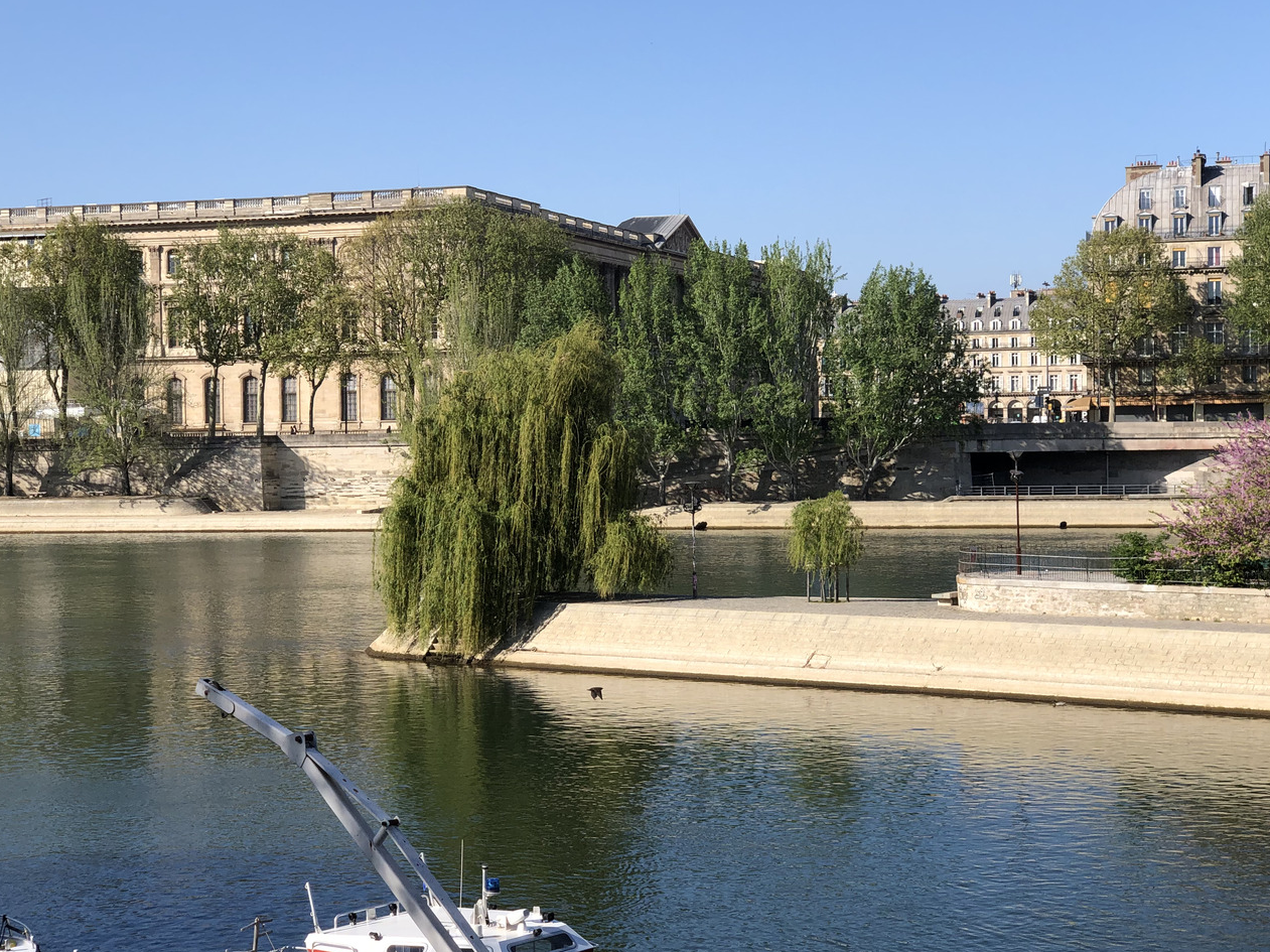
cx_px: 616
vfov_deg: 22.2
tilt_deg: -0.9
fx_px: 2421
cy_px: 482
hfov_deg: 29.4
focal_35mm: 66
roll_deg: +1.2
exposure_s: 1/1033
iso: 16
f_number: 2.4
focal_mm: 6
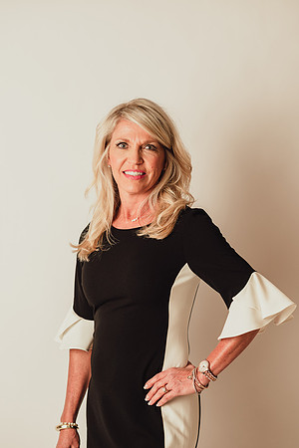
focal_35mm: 85
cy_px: 224
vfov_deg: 23.9
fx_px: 1059
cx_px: 150
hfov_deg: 16.1
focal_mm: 85
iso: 200
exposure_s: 1/160
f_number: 2.8
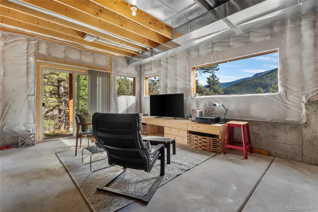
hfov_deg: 96.7
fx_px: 141
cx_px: 159
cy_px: 106
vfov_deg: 73.7
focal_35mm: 16
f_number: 8
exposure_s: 1/10
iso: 400
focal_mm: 16
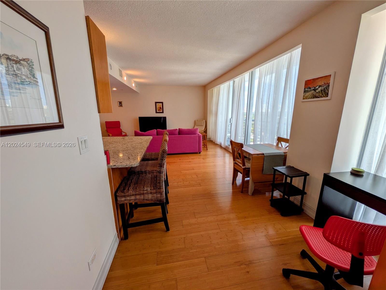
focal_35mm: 14
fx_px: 156
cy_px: 145
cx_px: 193
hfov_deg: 102.1
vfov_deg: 85.7
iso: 43
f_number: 2.2
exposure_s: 1/171
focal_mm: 1.83
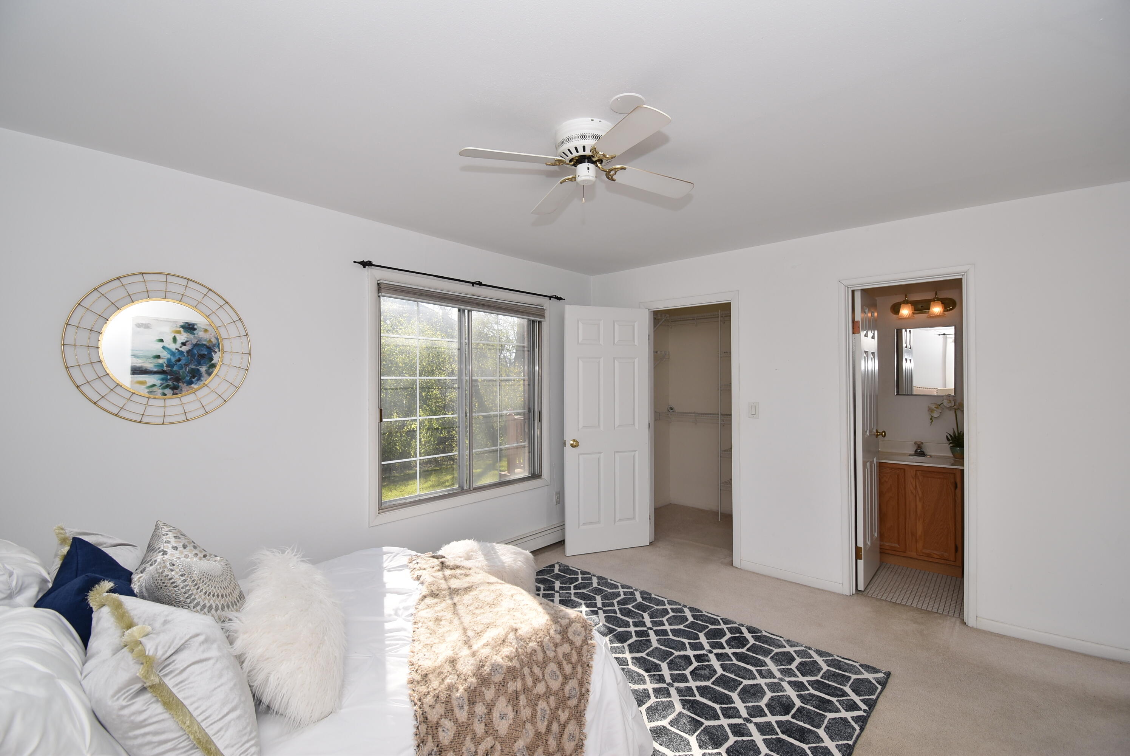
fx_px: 471
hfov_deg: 100.3
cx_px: 565
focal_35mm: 15
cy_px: 378
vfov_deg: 77.4
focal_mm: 10
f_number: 5.6
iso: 100
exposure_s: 1/125
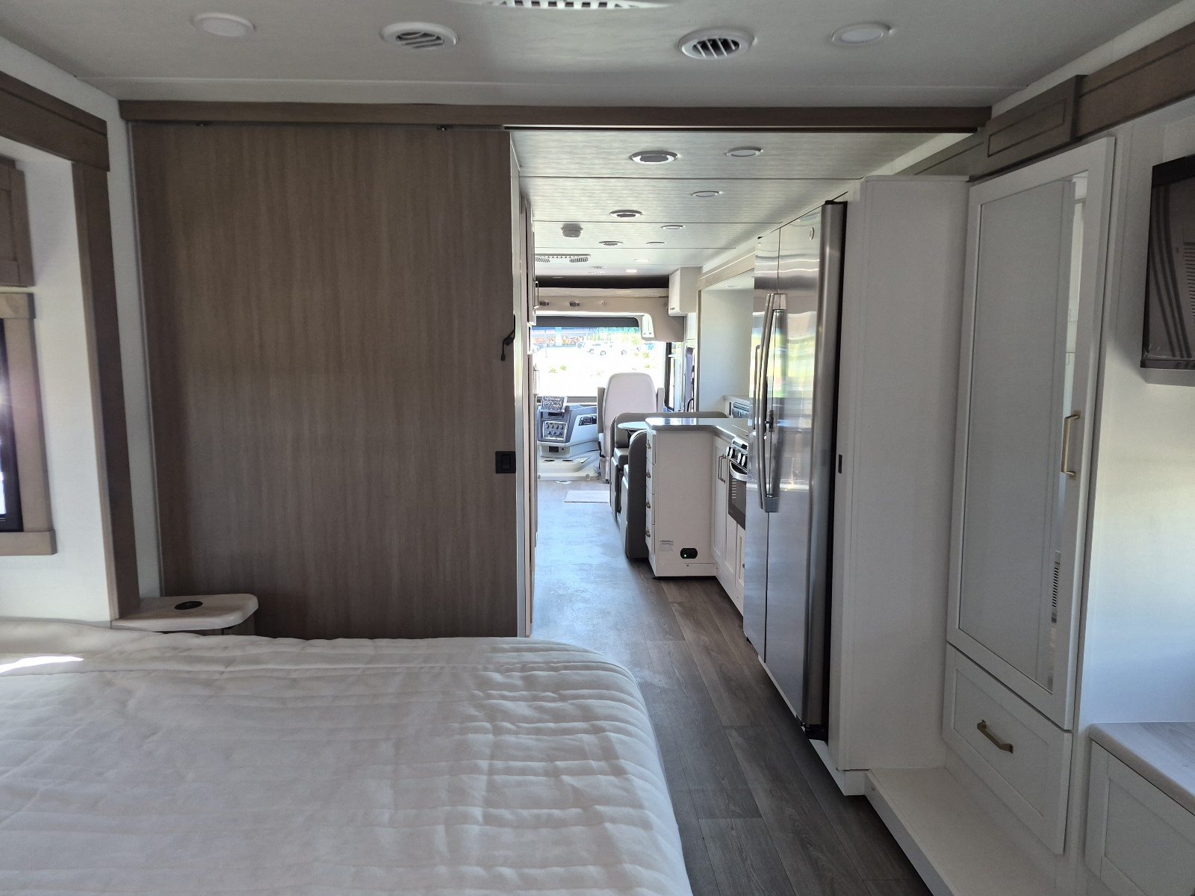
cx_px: 598
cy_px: 448
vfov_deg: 58.9
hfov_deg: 73.9
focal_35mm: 23
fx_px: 794
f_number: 1.8
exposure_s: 1/120
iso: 250
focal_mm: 5.4
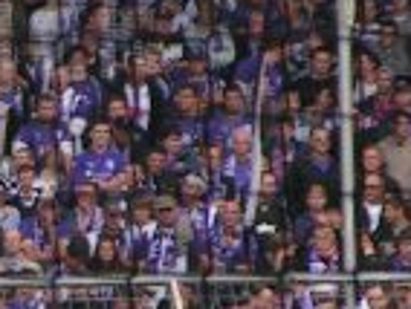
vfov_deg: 1.3
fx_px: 13760
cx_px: -350
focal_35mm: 1157
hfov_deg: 1.7
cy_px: 188
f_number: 4.5
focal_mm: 31.5
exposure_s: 1/250
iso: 50
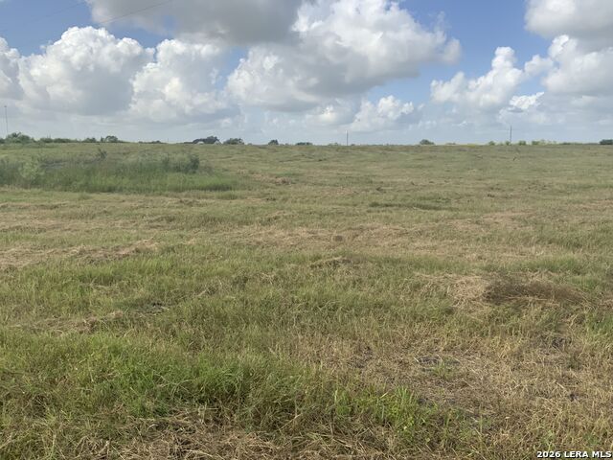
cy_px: 230
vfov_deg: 48.2
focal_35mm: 29
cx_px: 306
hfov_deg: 61.7
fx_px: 514
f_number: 1.8
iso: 16
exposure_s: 1/1848
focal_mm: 3
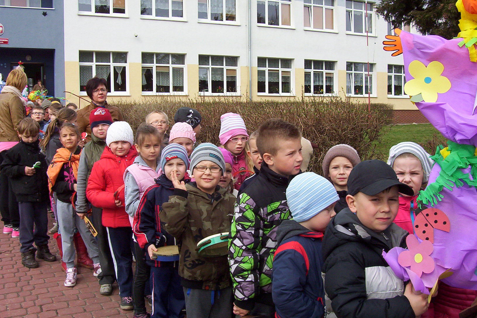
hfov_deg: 45.4
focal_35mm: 43
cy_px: 159
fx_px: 570
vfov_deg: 31.2
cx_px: 238
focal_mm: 5.77
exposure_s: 1/361
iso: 100
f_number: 5.17
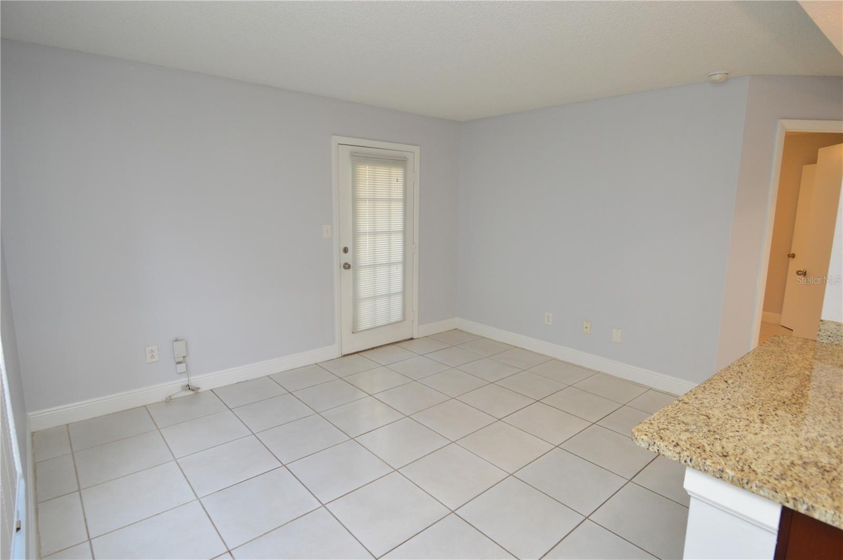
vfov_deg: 67.3
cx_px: 422
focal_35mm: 18
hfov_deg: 90.1
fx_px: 421
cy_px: 280
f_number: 4
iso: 400
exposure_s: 1/60
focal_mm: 12
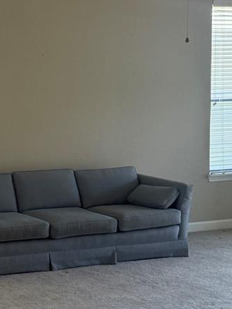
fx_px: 733
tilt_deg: -4.0
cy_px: 142
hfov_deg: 17.4
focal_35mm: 82
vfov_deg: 23.8
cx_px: -21
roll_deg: +1.0
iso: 200
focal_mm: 6.76
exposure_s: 1/120
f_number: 1.78
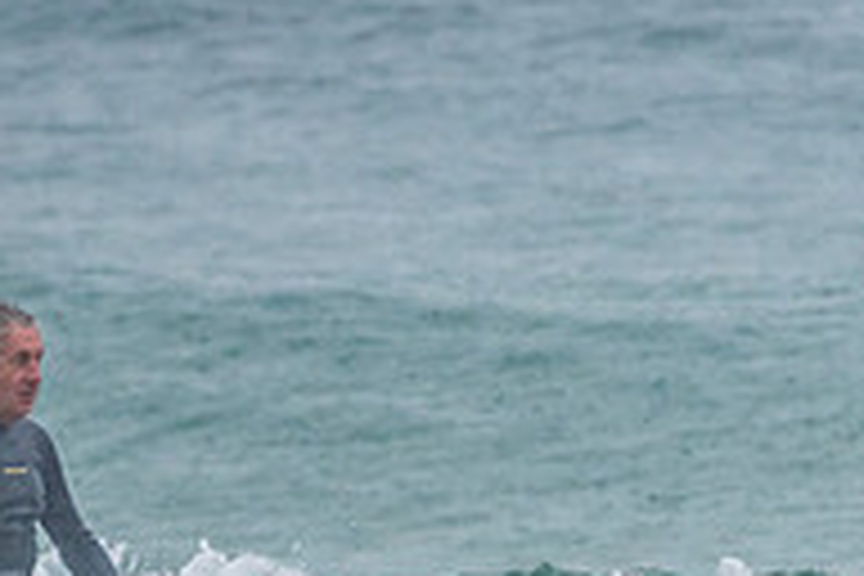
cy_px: 733
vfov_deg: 0.7
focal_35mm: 2041
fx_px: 48980
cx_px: 91
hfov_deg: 1.0
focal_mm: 500
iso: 720
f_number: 5.6
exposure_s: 1/320
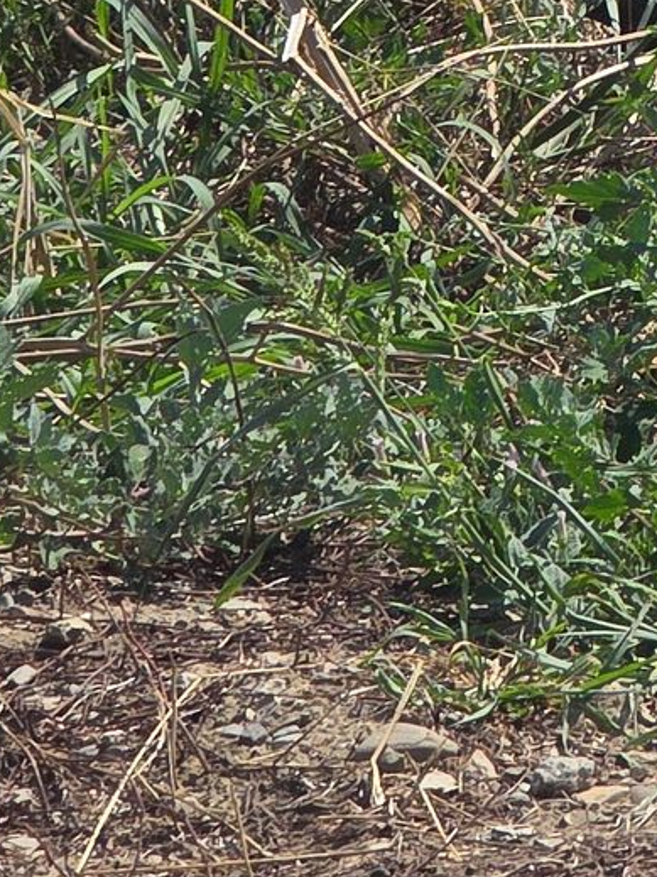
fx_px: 14962
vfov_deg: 3.3
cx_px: 1424
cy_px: -756
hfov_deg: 2.5
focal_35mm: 591
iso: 64
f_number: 3.4
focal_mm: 18.6
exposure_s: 1/1422
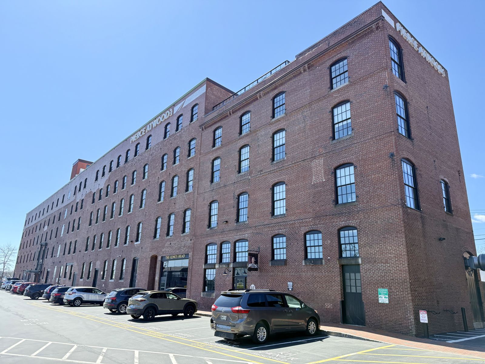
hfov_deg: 71.6
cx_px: 242
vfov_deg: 56.8
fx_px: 336
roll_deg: -1.6
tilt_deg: +16.5
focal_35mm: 24
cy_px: 182
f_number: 1.78
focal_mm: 6.76
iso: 100
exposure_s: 1/1553
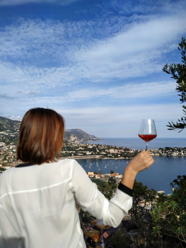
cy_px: 124
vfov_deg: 71.6
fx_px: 172
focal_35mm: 24
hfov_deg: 56.8
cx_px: 93
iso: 100
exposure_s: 1/2362
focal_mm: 3.94
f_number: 1.9
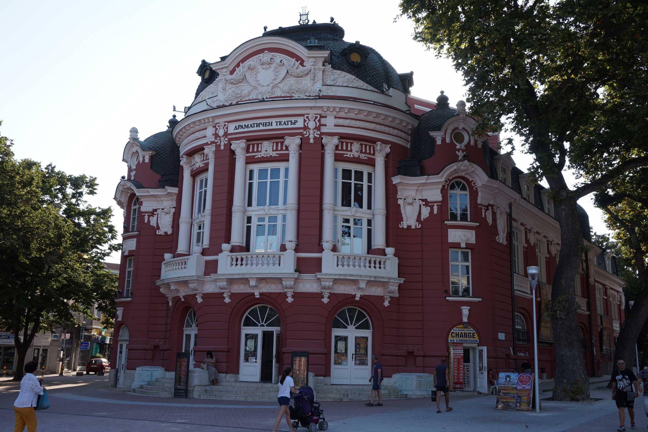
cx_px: 324
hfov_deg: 53.1
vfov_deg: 36.9
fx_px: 648
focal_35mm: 36
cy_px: 216
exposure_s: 1/100
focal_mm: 24
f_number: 9
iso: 100
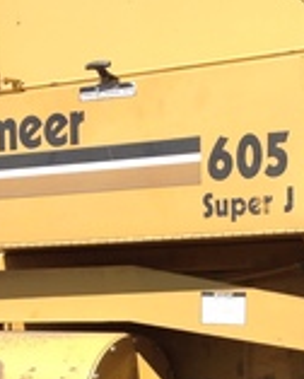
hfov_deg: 13.0
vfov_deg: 15.9
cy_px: 406
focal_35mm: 118
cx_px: 275
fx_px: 1325
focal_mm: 4.28
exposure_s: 1/1346
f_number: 2.4
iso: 64
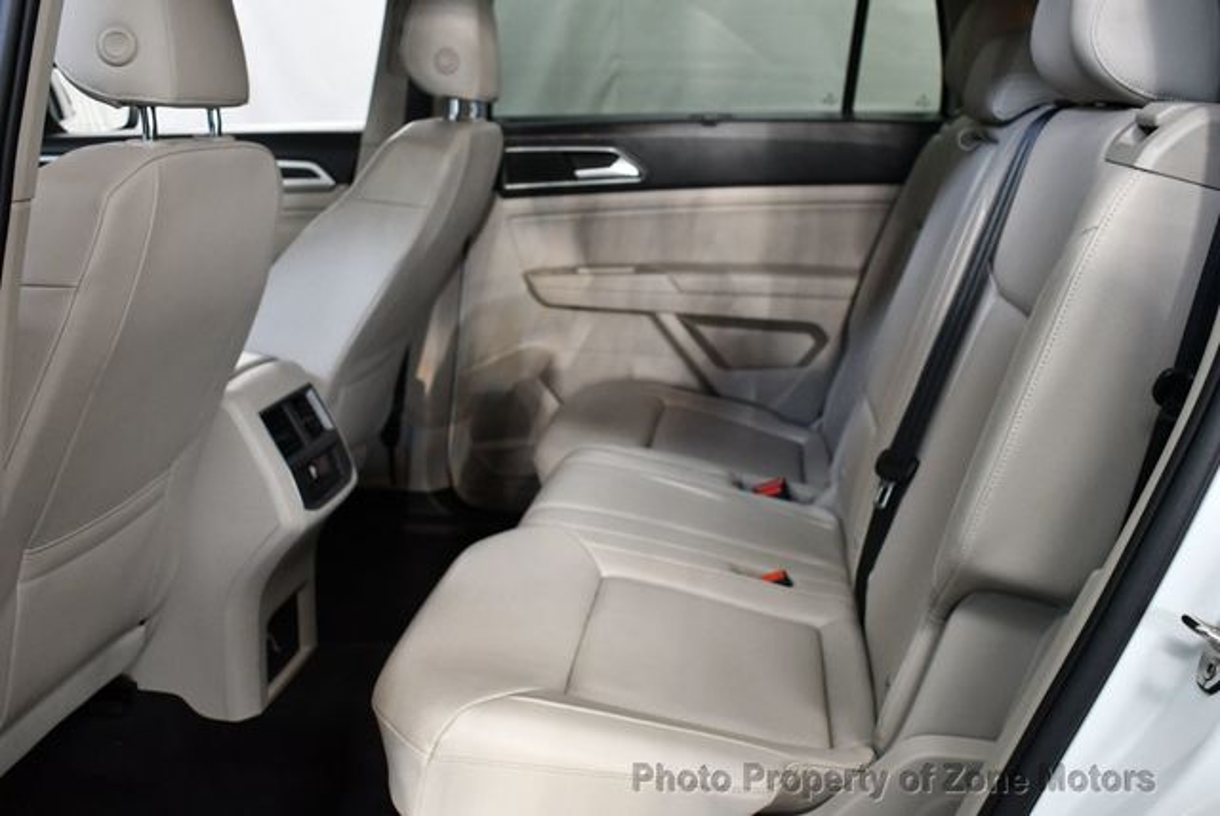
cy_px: 408
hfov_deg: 48.4
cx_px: 610
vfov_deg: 33.5
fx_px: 1357
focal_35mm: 40
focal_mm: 20
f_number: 3.5
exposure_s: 1/125
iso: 1250
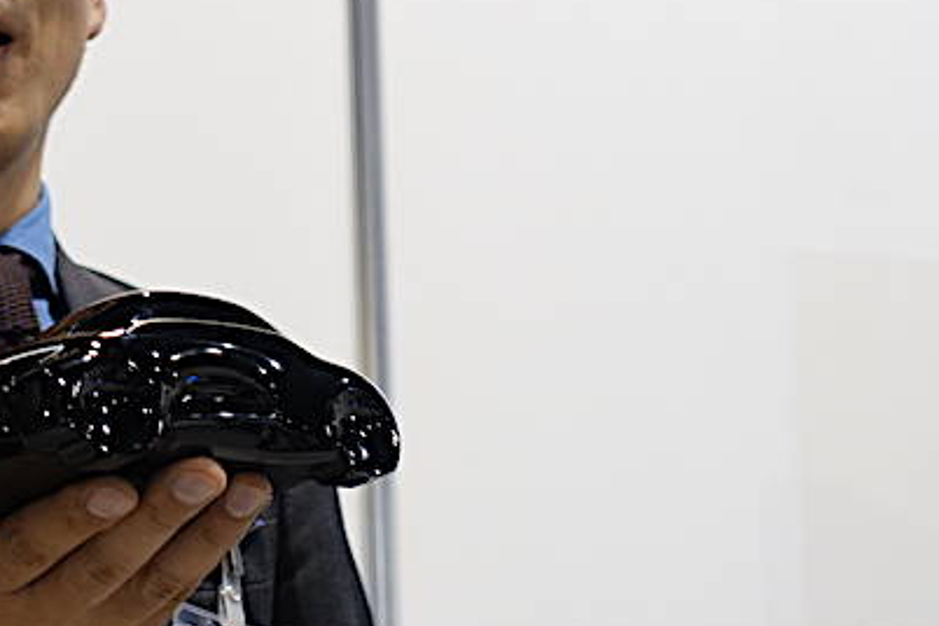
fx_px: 2921
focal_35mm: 112
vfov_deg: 12.2
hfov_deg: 17.9
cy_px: 273
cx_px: 54
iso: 160
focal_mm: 18.3
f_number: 2.8
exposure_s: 1/50
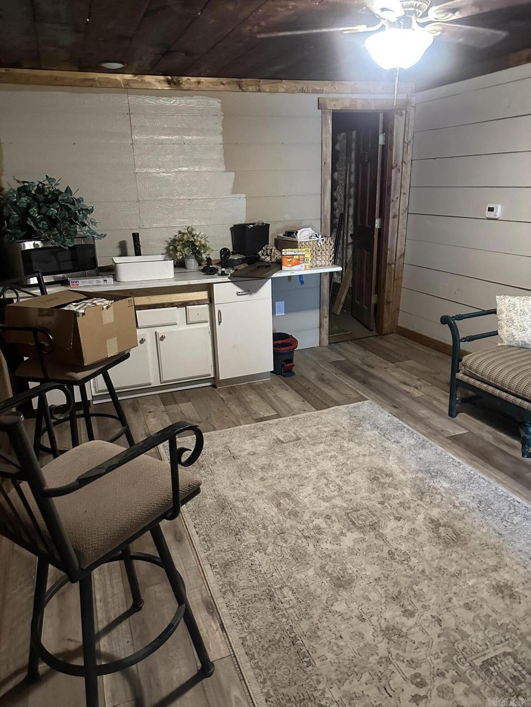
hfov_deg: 56.8
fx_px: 491
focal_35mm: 24
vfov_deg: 71.6
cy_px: 354
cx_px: 266
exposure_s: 1/40
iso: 1000
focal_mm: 6.86
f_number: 1.78
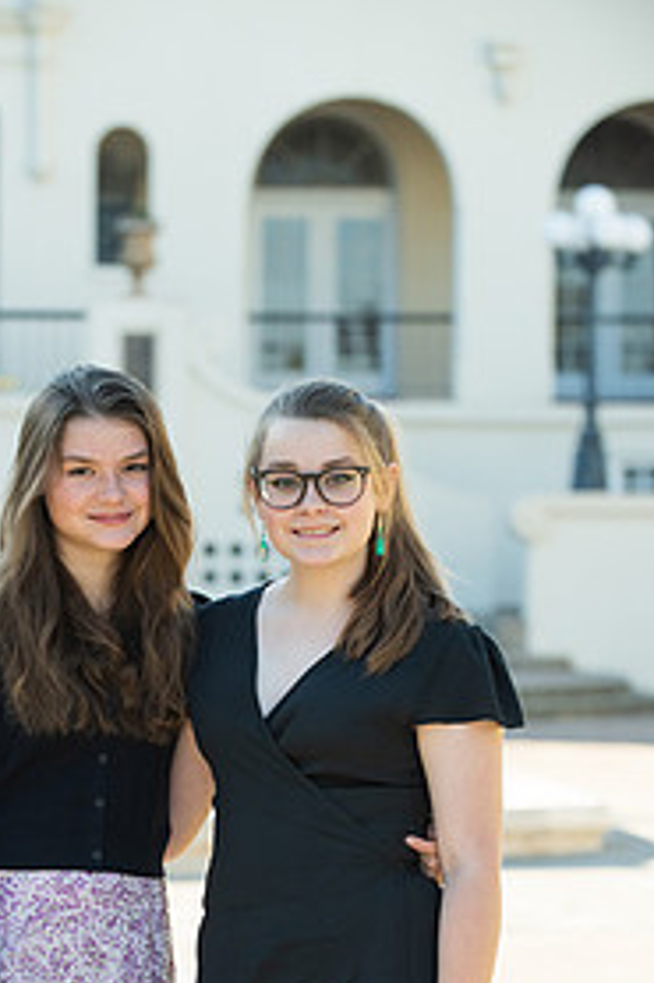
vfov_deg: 11.5
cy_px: 781
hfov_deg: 7.7
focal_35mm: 178
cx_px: 170
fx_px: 4856
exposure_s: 1/1250
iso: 800
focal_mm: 110
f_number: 4
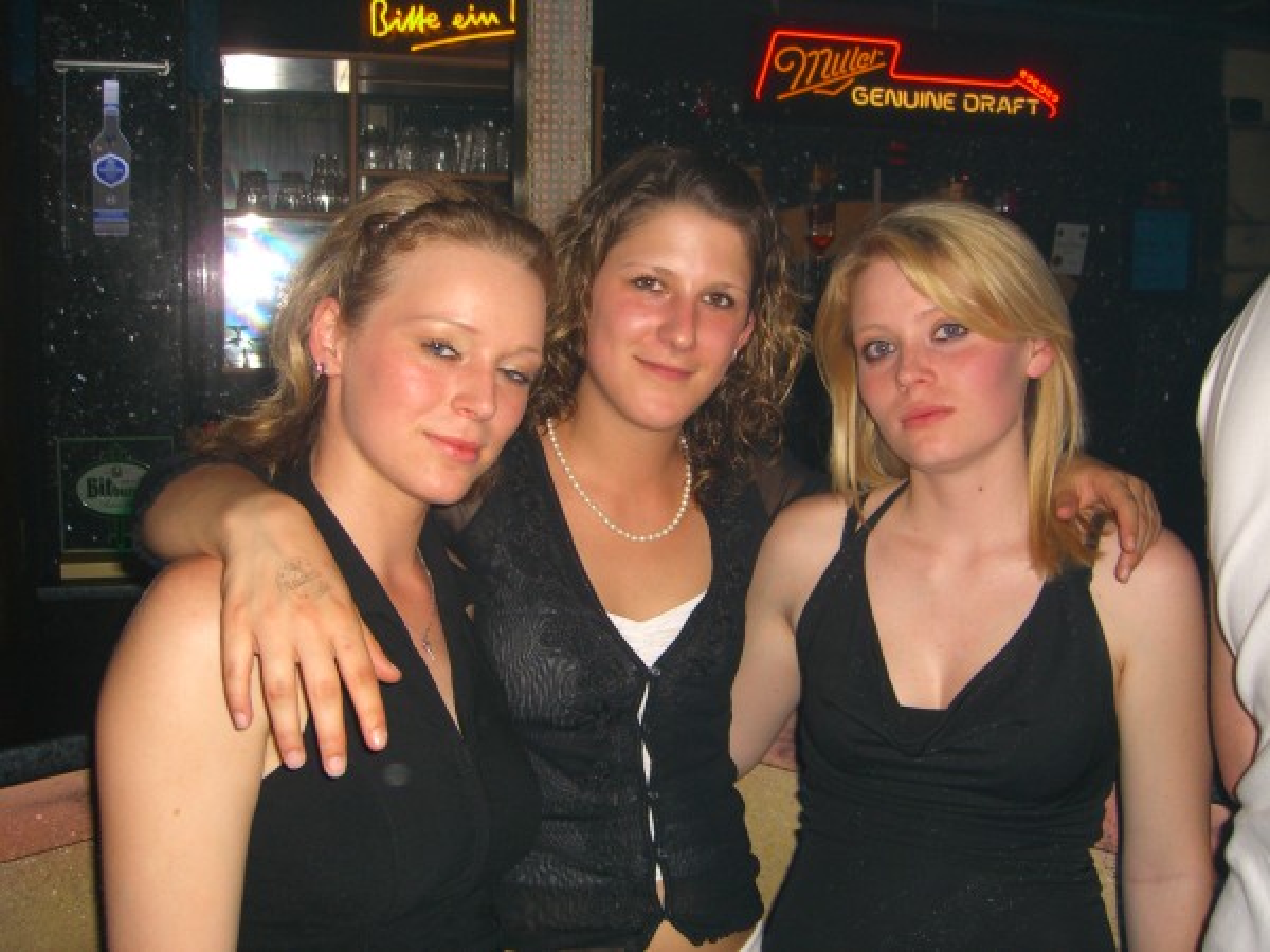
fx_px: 1394
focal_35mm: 38
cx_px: 635
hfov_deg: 49.0
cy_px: 476
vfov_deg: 37.7
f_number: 2.8
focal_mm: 7.9
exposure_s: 1/60
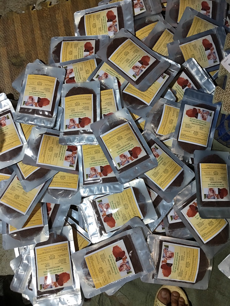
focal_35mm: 29
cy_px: 153
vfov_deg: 61.6
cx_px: 115
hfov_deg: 48.3
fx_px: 257
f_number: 2.2
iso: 80
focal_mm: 4.15
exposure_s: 1/17
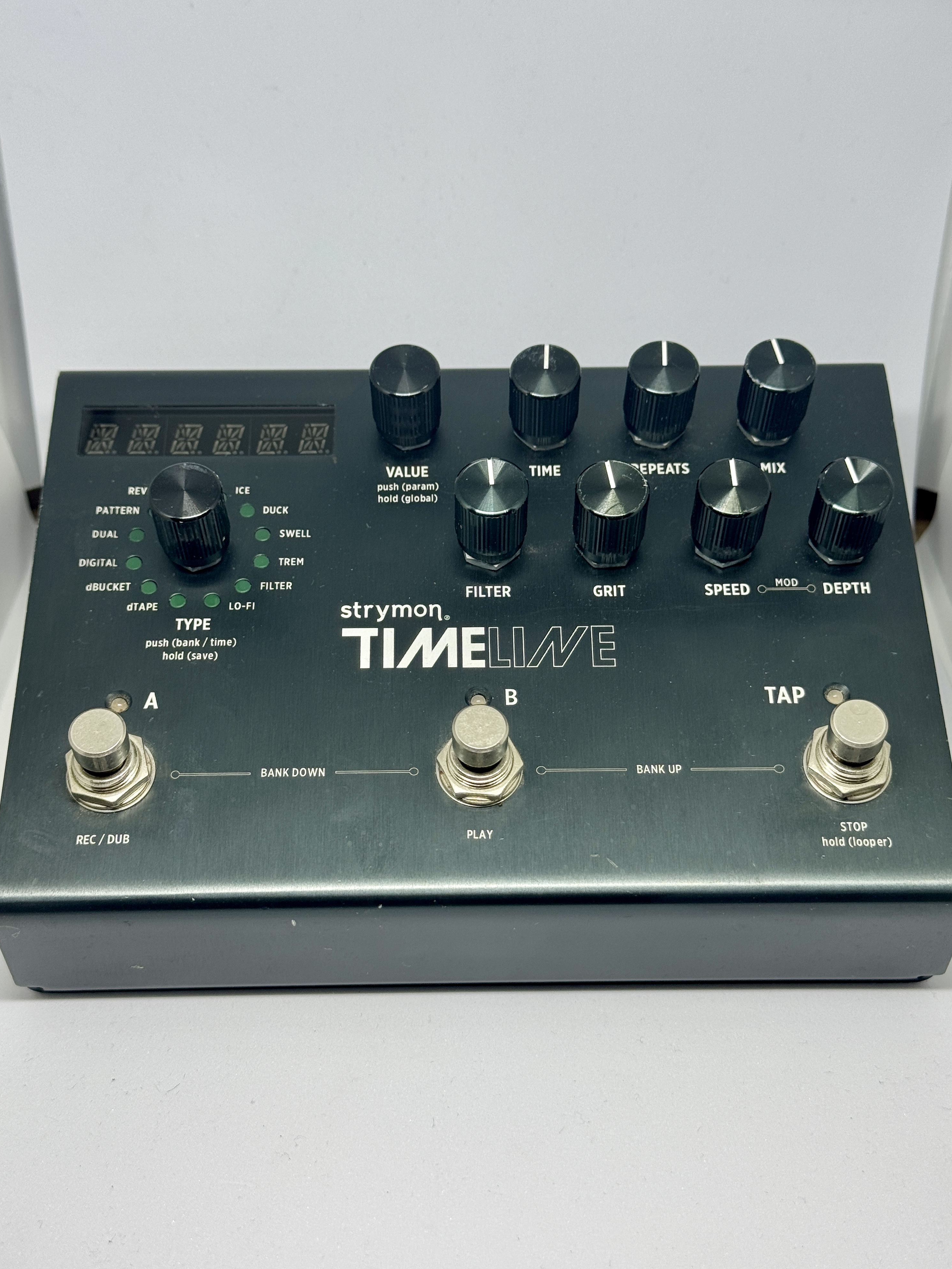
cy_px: 647
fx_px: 1797
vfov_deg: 38.9
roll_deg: +0.3
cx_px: 479
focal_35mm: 49
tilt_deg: -36.1
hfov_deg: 29.7
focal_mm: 6.76
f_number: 1.78
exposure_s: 1/121
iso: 50
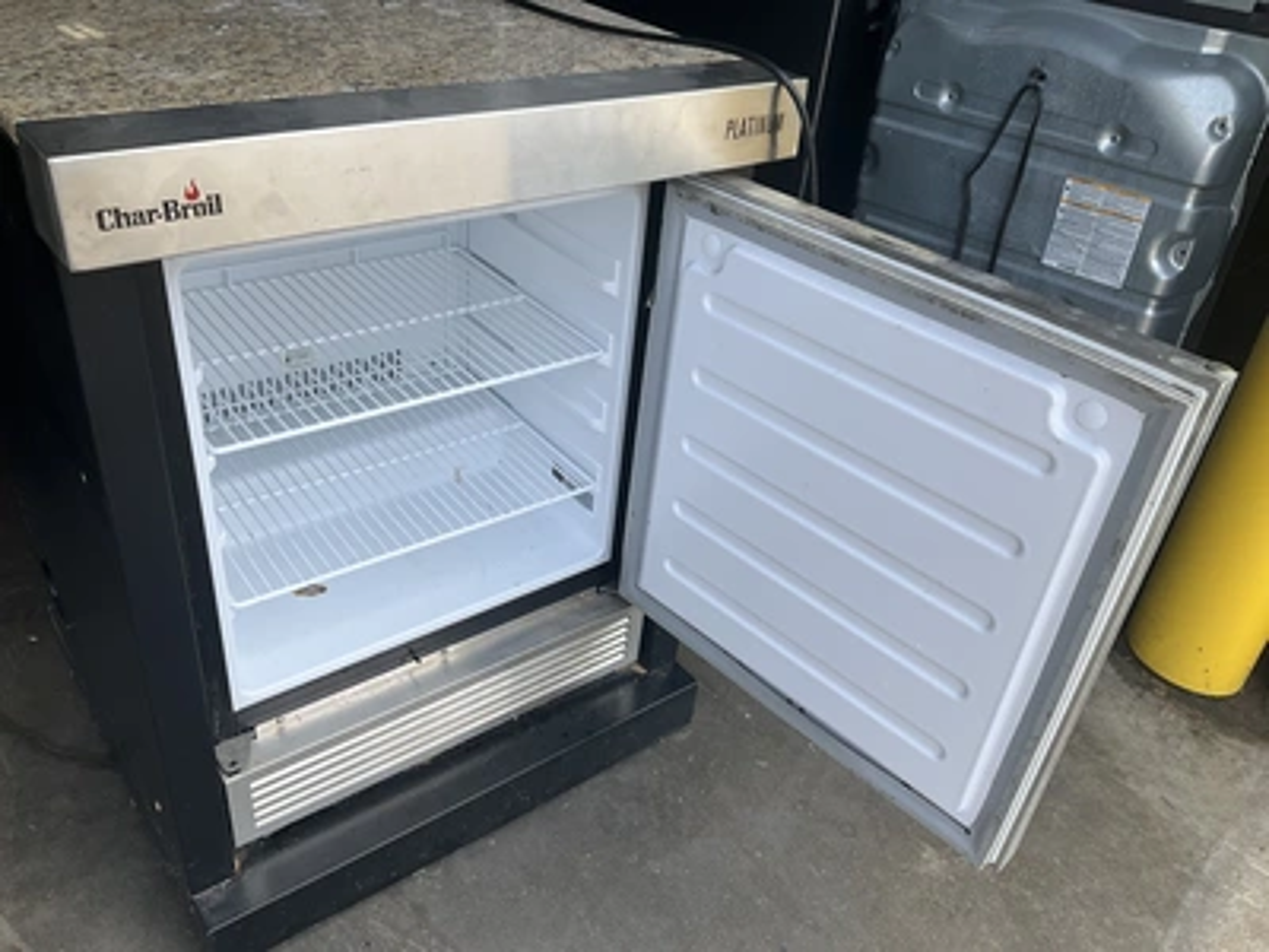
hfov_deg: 61.7
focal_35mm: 29
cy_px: 476
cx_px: 634
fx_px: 1063
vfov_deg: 48.2
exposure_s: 1/461
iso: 25
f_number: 1.8
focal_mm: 3
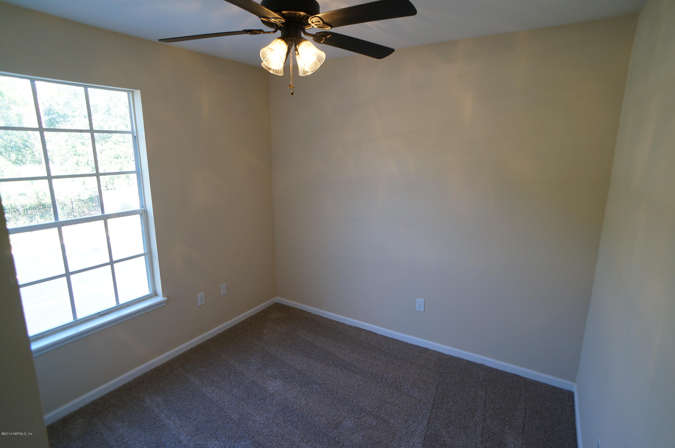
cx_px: 338
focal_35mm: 24
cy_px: 224
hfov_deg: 73.8
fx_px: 449
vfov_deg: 53.0
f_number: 4
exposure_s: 1/60
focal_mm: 16
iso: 320
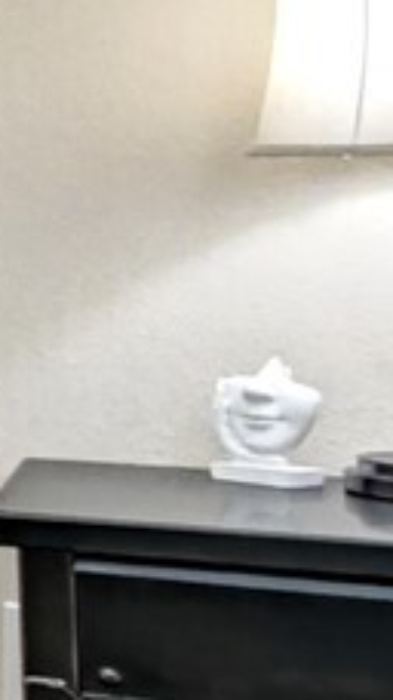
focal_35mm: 117
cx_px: -2181
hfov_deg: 4.7
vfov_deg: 18.2
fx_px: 2171
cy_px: 180
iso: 3200
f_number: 11
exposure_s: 1/5
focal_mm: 10
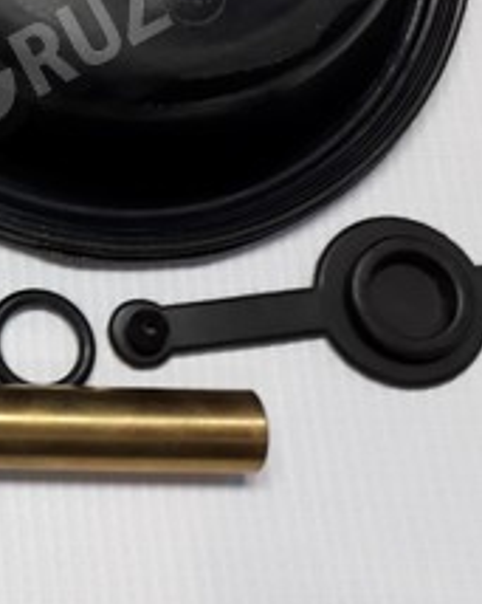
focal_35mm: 74
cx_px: -282
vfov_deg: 25.2
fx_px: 1320
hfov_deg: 18.0
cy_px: 93
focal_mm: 3.6
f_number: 1.9
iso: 100
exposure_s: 1/33
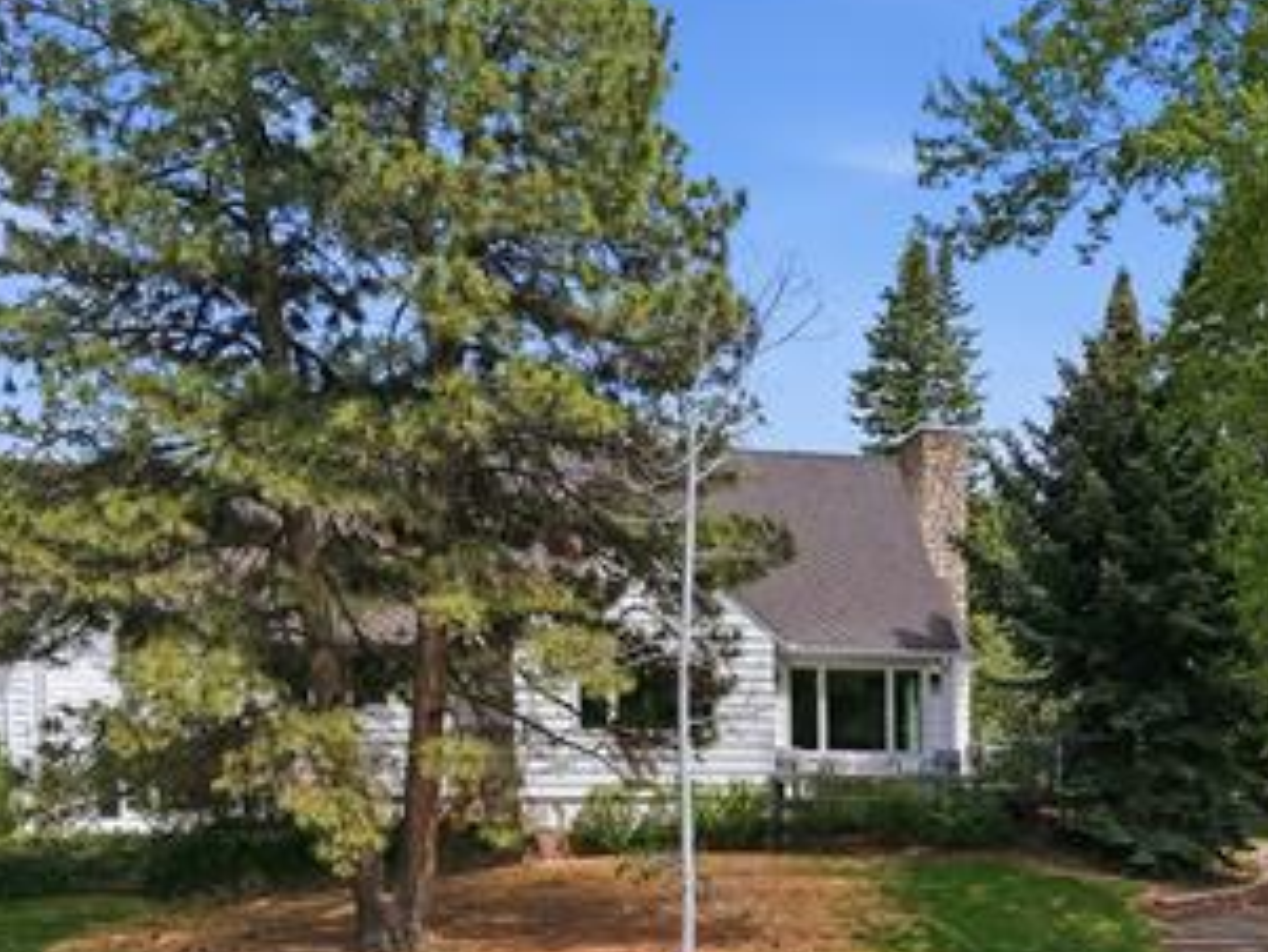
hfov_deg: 36.4
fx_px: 1869
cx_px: 986
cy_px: 948
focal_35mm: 51
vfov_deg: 27.0
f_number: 1.8
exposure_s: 1/6400
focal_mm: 8.7
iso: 270
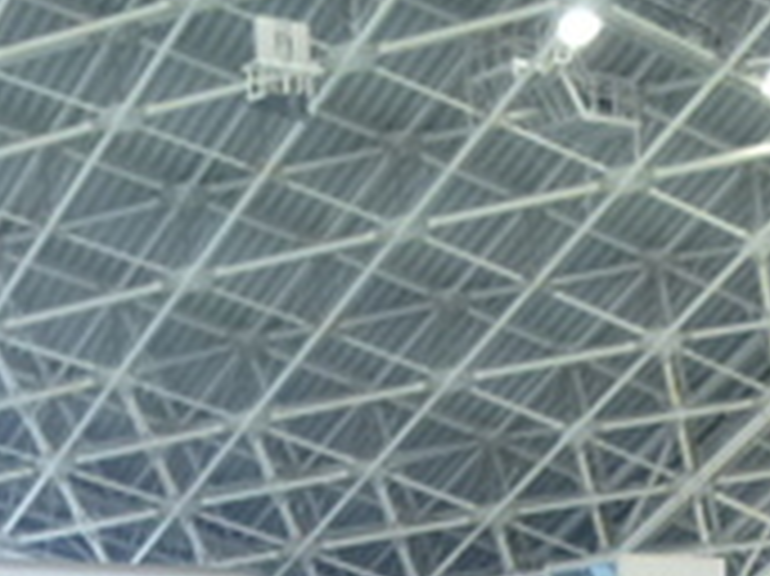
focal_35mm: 117
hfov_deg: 16.8
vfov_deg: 11.0
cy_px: 1314
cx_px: 203
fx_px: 2601
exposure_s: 1/60
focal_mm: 4.5
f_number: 3.1
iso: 320
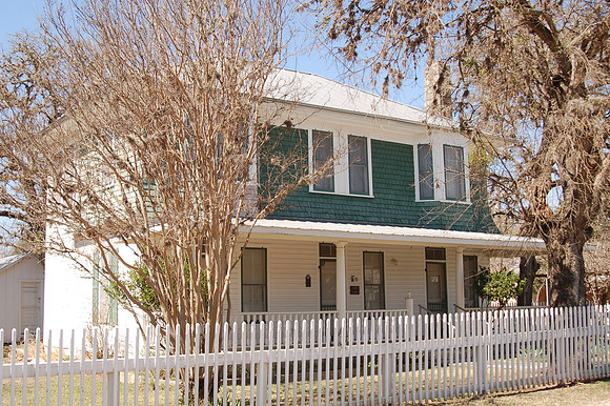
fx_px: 711
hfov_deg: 46.4
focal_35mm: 42
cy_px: 203
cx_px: 305
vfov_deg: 31.9
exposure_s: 1/250
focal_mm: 28
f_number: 8
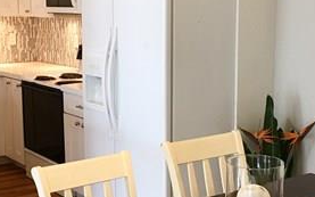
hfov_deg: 28.8
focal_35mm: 71
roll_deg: +0.9
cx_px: 114
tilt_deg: -10.3
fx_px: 609
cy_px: 114
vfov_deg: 18.3
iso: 40
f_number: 2.2
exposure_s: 1/15
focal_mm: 4.15
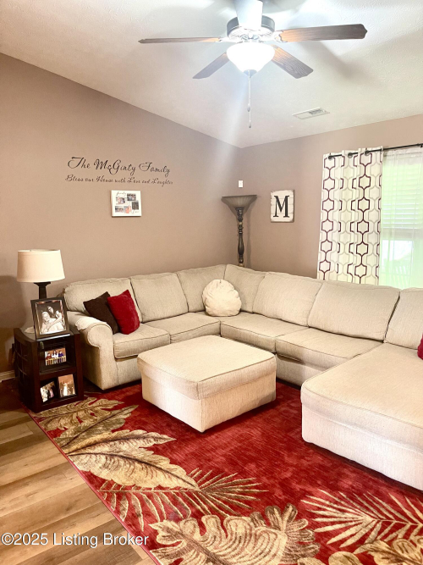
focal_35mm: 25
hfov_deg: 54.9
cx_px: 212
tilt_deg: -9.0
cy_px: 282
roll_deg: +1.0
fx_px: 407
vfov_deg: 69.4
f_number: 1.6
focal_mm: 5.1
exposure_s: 1/40
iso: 400
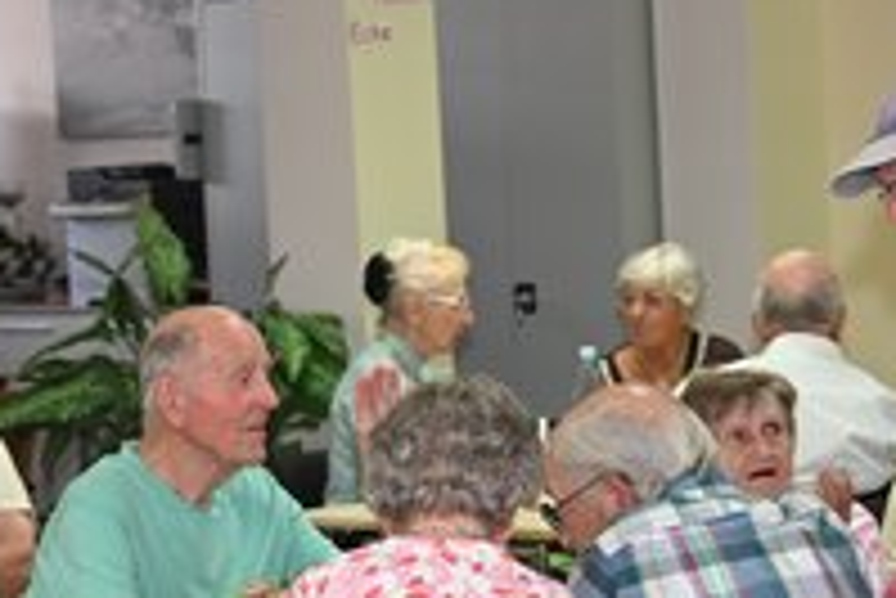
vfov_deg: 8.5
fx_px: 4035
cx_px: 383
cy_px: 497
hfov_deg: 12.7
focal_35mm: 162
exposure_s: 1/60
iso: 800
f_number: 6
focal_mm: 70
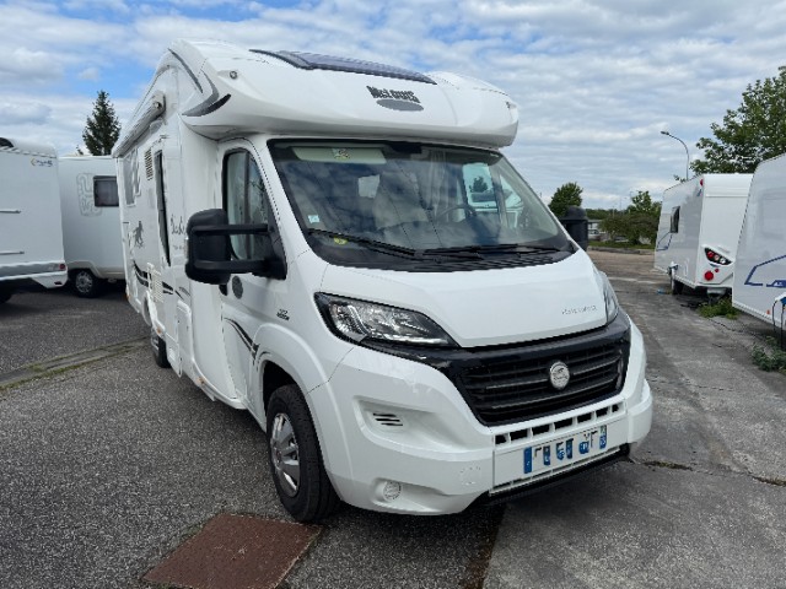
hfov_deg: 71.6
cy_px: 294
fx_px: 545
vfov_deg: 56.8
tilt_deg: -7.3
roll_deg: -1.4
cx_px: 393
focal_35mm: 24
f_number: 1.78
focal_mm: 6.76
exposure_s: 1/4310
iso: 80
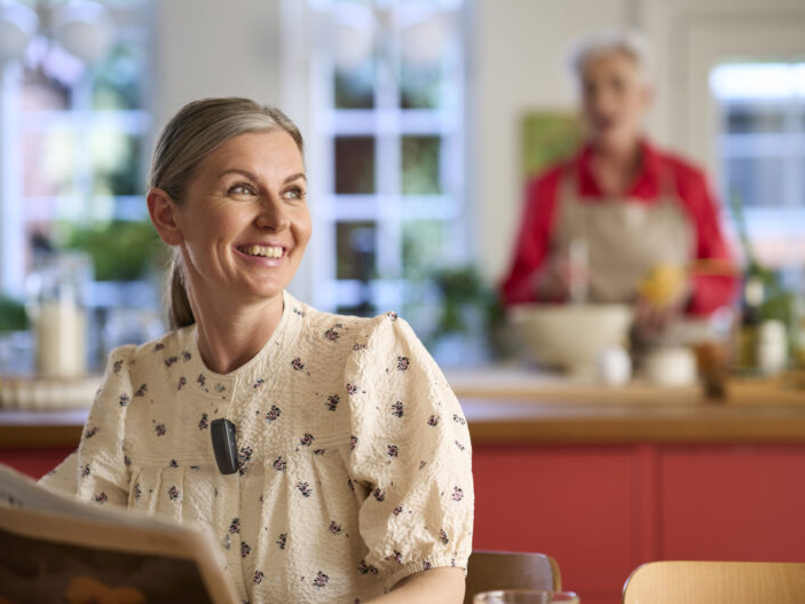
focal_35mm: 93
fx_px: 2162
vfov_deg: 15.9
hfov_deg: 21.1
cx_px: 439
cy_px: 303
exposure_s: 1/100
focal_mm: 85
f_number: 1.8
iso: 200
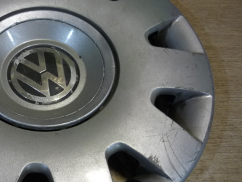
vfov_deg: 26.5
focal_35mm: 55
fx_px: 385
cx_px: 45
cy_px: 100
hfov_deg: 33.8
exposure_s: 1/30
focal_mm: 5.5
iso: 160
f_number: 2.8
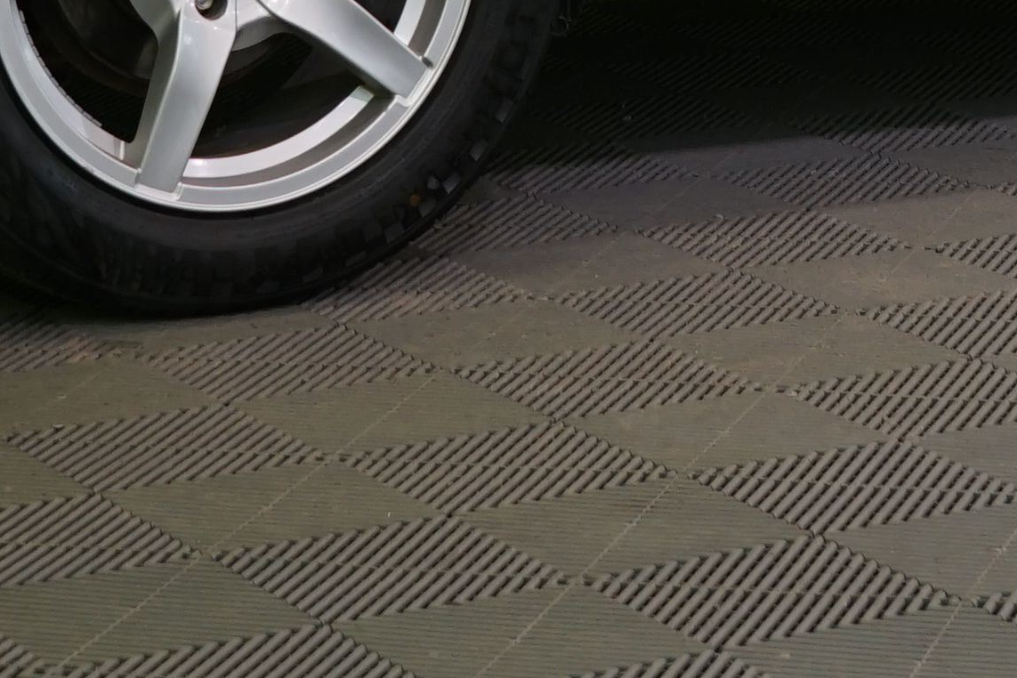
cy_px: -630
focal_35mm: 168
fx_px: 4746
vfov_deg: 7.8
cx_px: 761
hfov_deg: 12.2
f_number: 6.3
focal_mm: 32
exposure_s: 1/40
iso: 400
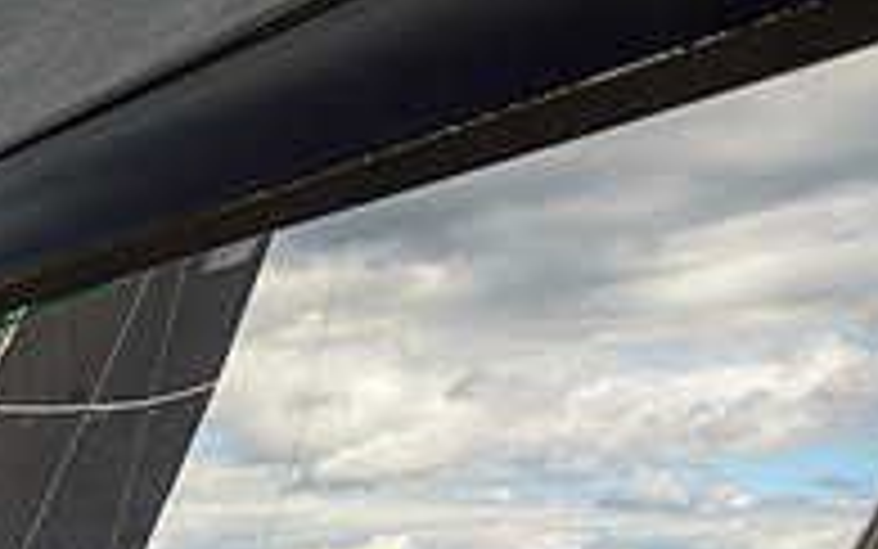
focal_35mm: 83
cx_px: -257
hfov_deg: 22.4
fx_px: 1987
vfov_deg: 14.5
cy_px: 870
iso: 320
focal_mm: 25
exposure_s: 1/1600
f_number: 5.6
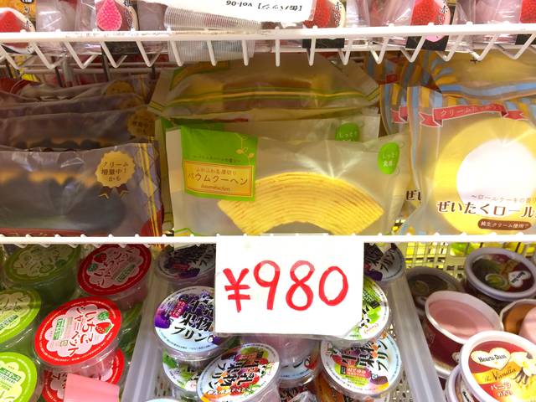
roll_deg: +0.1
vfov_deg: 48.2
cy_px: 201
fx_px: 449
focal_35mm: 29
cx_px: 268
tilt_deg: -38.6
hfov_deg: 61.7
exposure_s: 1/30
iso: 100
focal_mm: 4.15
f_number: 2.2
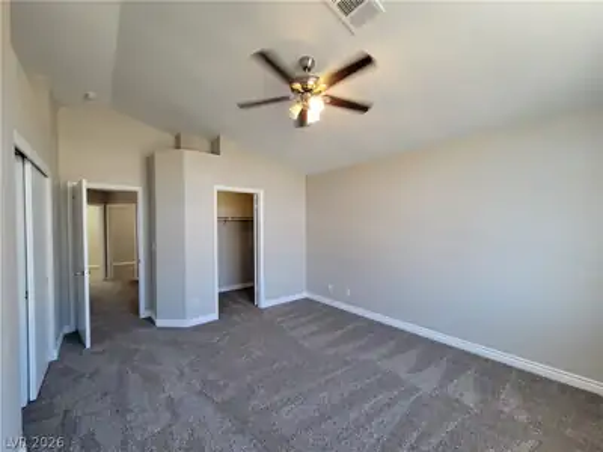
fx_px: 226
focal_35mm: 13
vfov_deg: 89.9
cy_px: 226
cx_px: 302
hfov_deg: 106.2
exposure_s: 1/60
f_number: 2.2
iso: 160
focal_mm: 2.2
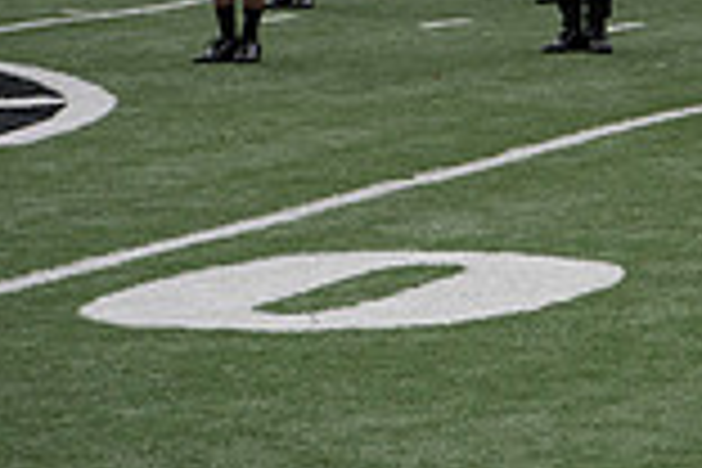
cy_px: -200
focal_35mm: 261
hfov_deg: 7.7
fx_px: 5089
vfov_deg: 5.2
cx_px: 1089
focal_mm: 70
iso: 640
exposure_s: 1/3200
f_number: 5.6
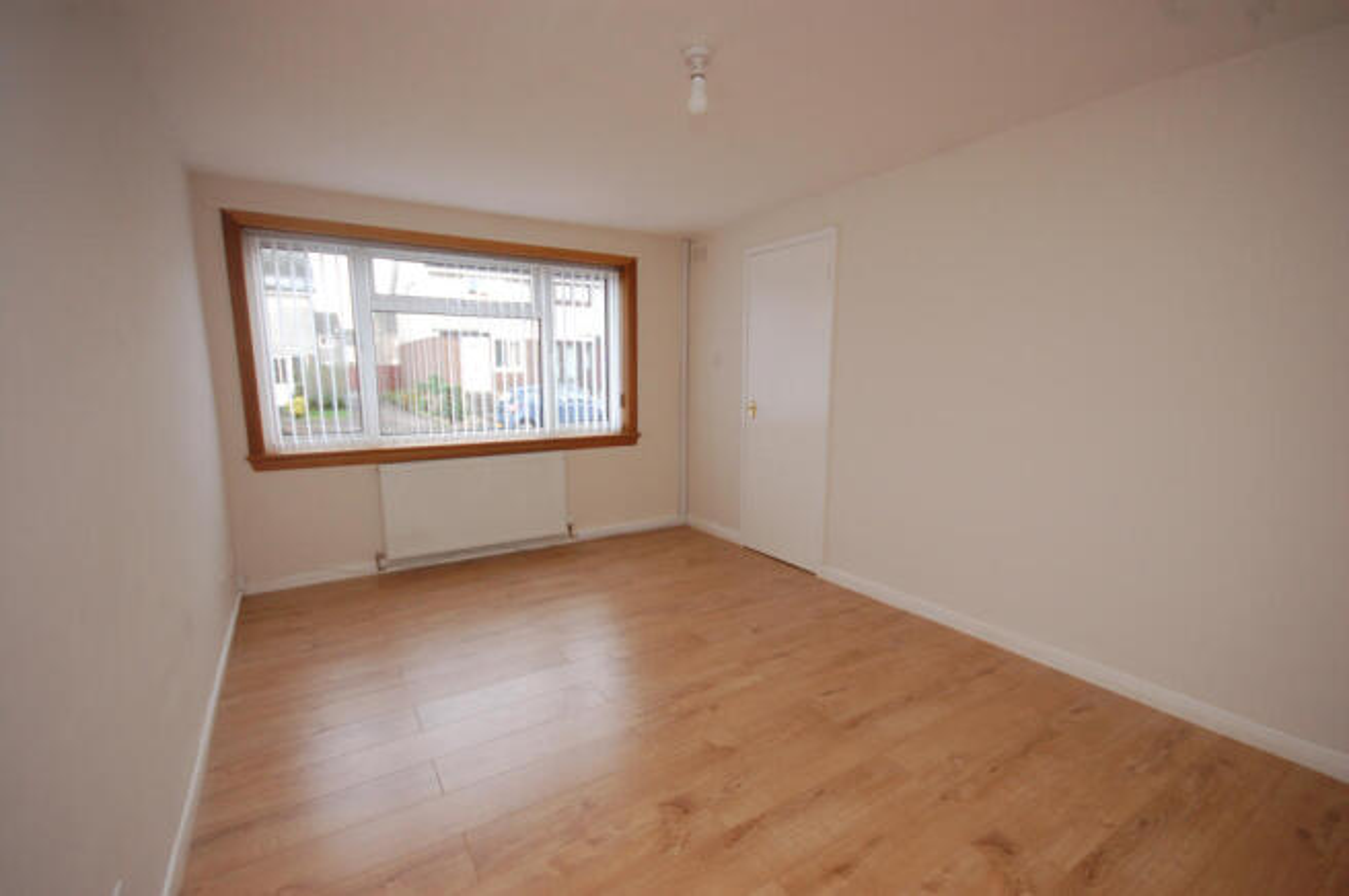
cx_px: 674
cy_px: 448
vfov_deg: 77.2
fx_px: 562
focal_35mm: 15
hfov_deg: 100.4
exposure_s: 1/125
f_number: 5.6
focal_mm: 10
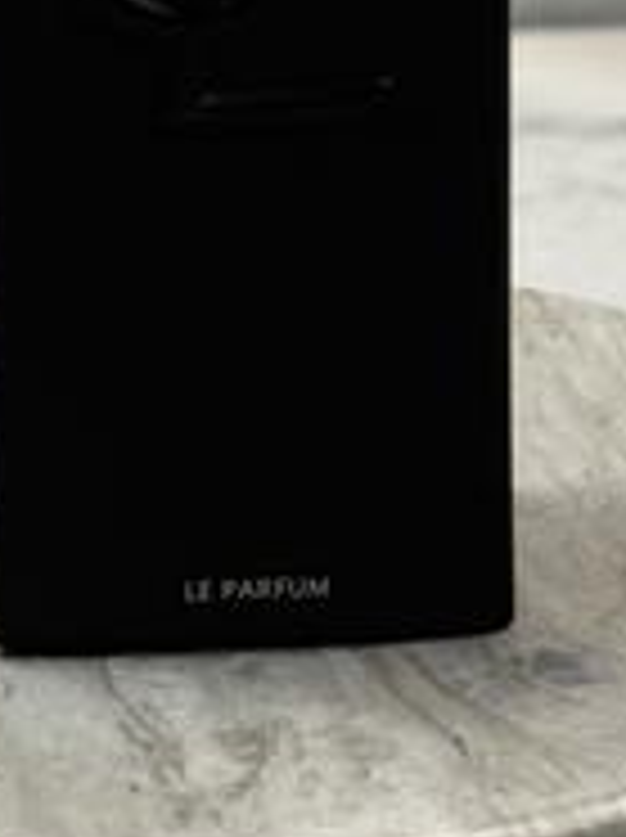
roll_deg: +1.0
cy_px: 90
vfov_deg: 12.7
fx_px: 3746
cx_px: 297
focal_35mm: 155
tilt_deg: -16.9
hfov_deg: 9.6
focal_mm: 6.76
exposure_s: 1/228
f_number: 1.78
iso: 160
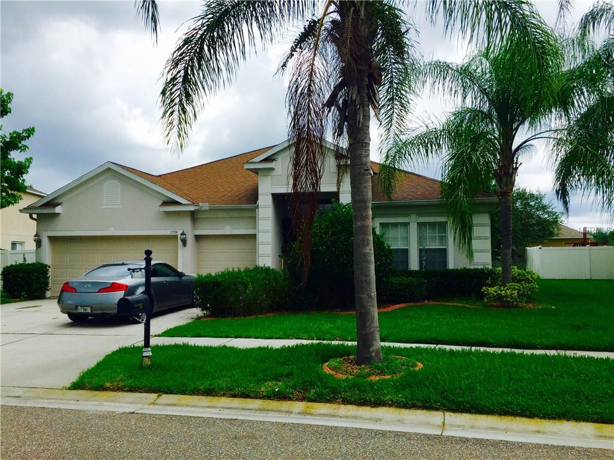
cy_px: 230
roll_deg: -0.2
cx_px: 307
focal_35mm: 29
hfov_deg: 61.7
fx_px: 514
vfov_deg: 48.2
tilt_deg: +2.7
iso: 32
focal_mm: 4.15
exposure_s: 1/1883
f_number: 2.2
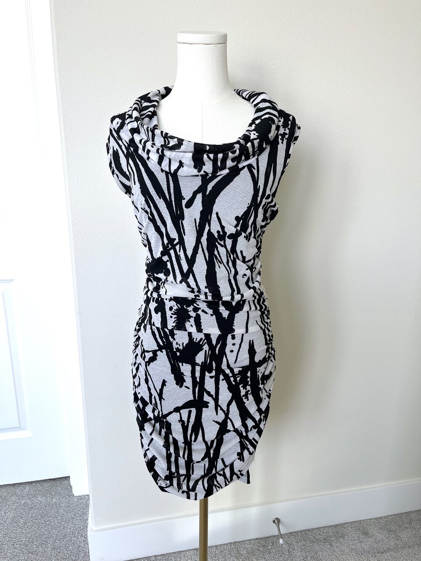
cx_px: 210
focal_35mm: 26
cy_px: 280
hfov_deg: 53.1
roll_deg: +0.3
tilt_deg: -16.4
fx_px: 422
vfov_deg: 67.3
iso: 40
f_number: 1.6
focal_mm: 5.1
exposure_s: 1/122
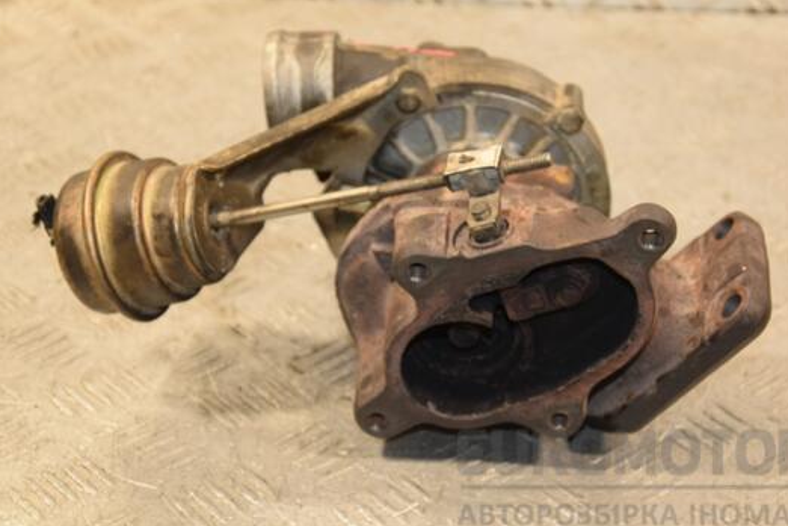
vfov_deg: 13.7
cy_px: 251
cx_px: 429
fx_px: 2189
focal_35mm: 100
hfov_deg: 20.4
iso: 800
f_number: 5
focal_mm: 58
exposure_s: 1/100
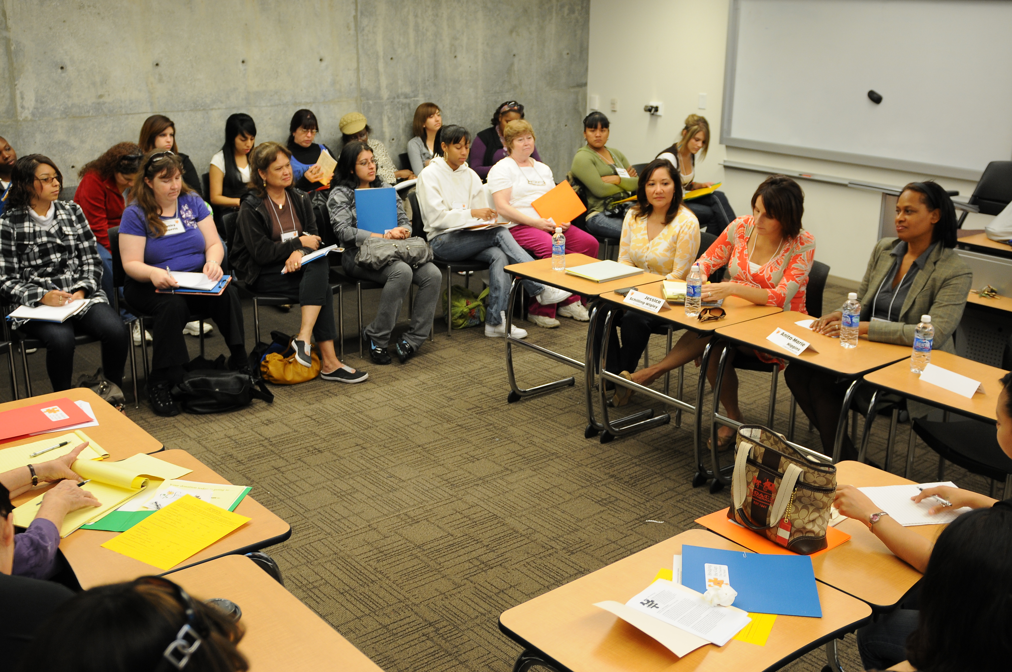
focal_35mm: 36
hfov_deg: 53.2
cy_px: 336
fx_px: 1011
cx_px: 506
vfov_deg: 36.8
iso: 400
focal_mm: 24
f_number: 2.8
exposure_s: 1/60
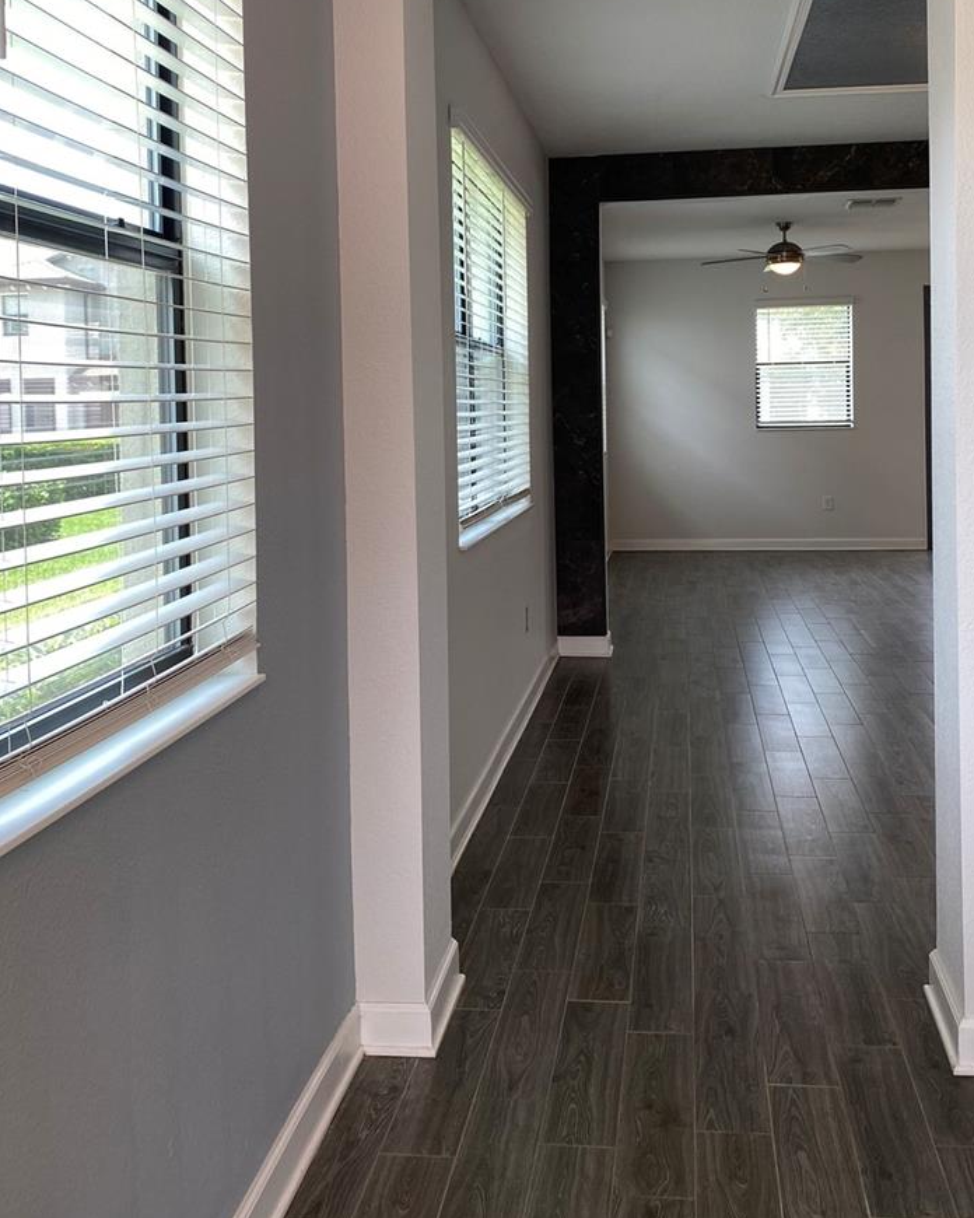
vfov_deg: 50.9
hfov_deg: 42.2
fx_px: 1261
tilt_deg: -0.4
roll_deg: +1.8
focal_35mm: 35
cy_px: 440
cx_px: 537
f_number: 1.8
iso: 32
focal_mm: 4.25
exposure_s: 1/120
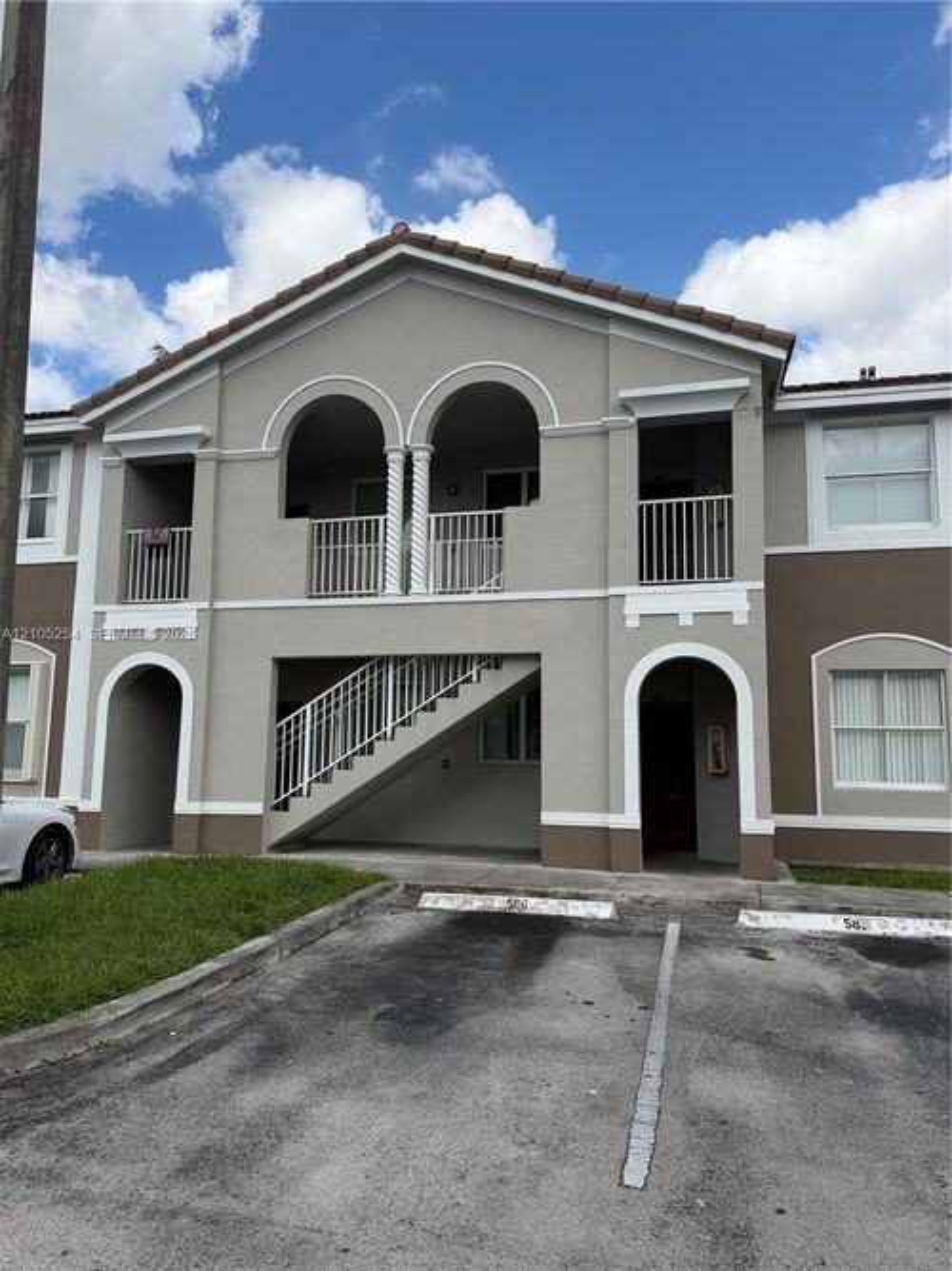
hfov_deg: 56.8
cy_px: 636
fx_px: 880
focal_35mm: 24
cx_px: 476
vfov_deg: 71.6
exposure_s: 1/4167
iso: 80
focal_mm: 6.76
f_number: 1.78
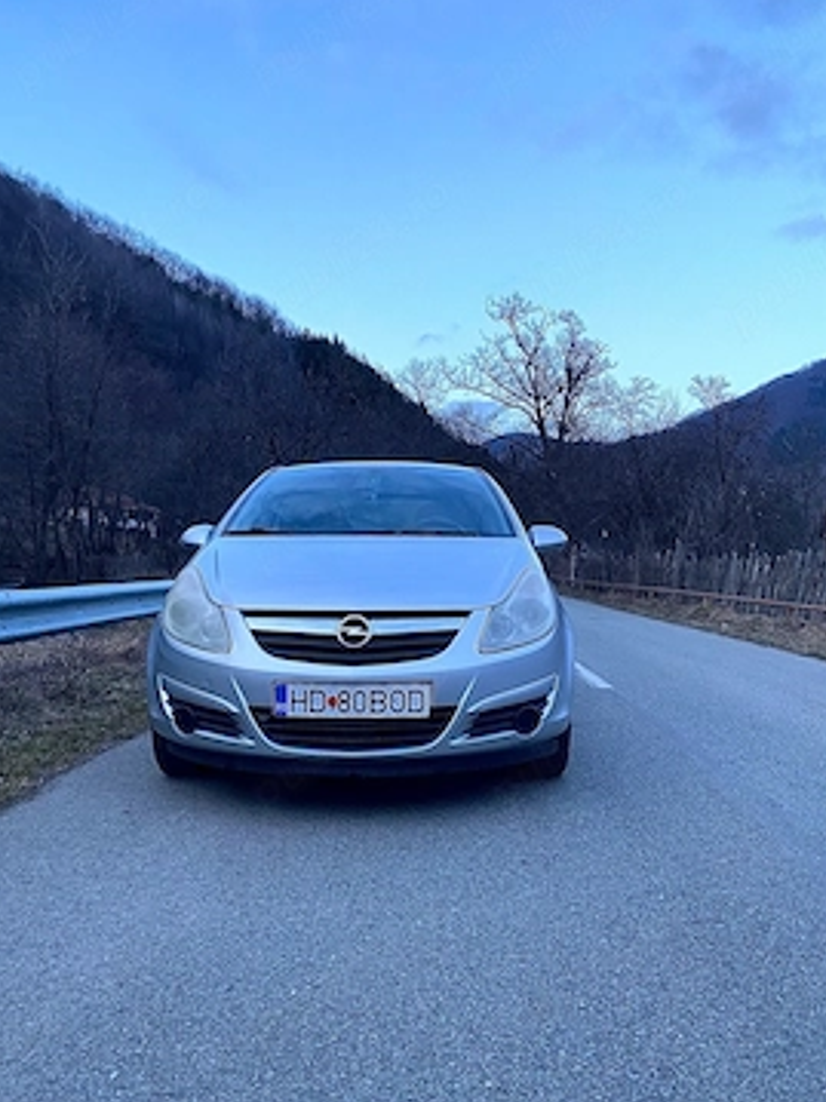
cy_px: 531
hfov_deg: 48.2
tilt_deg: +3.2
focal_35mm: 29
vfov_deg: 61.7
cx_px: 411
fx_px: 923
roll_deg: -2.2
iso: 160
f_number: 1.8
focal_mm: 4.25
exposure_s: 1/60
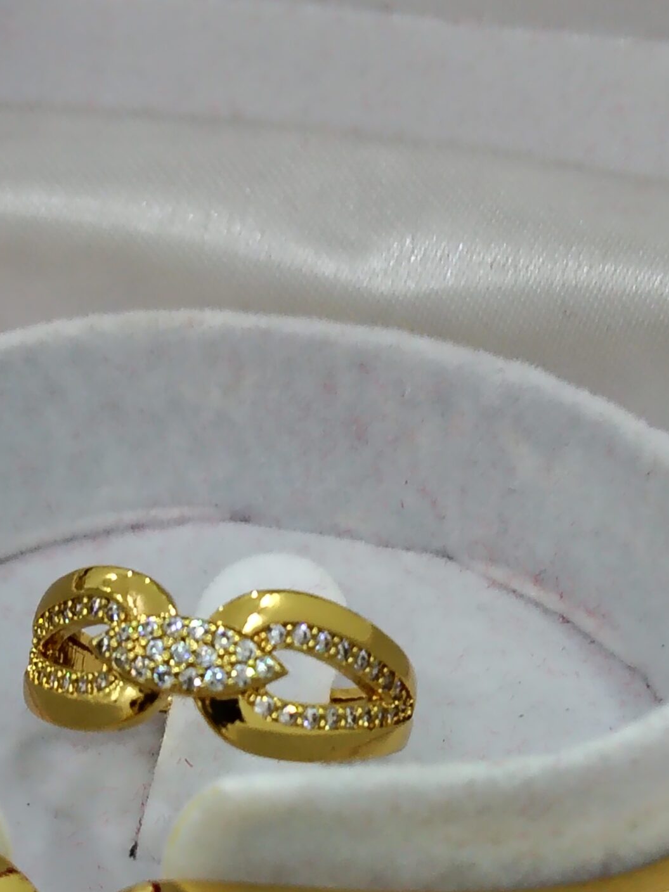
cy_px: 598
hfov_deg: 16.2
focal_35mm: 91
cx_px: 249
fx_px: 2345
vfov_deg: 21.5
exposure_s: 1/25
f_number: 1.8
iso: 399
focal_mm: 4.15
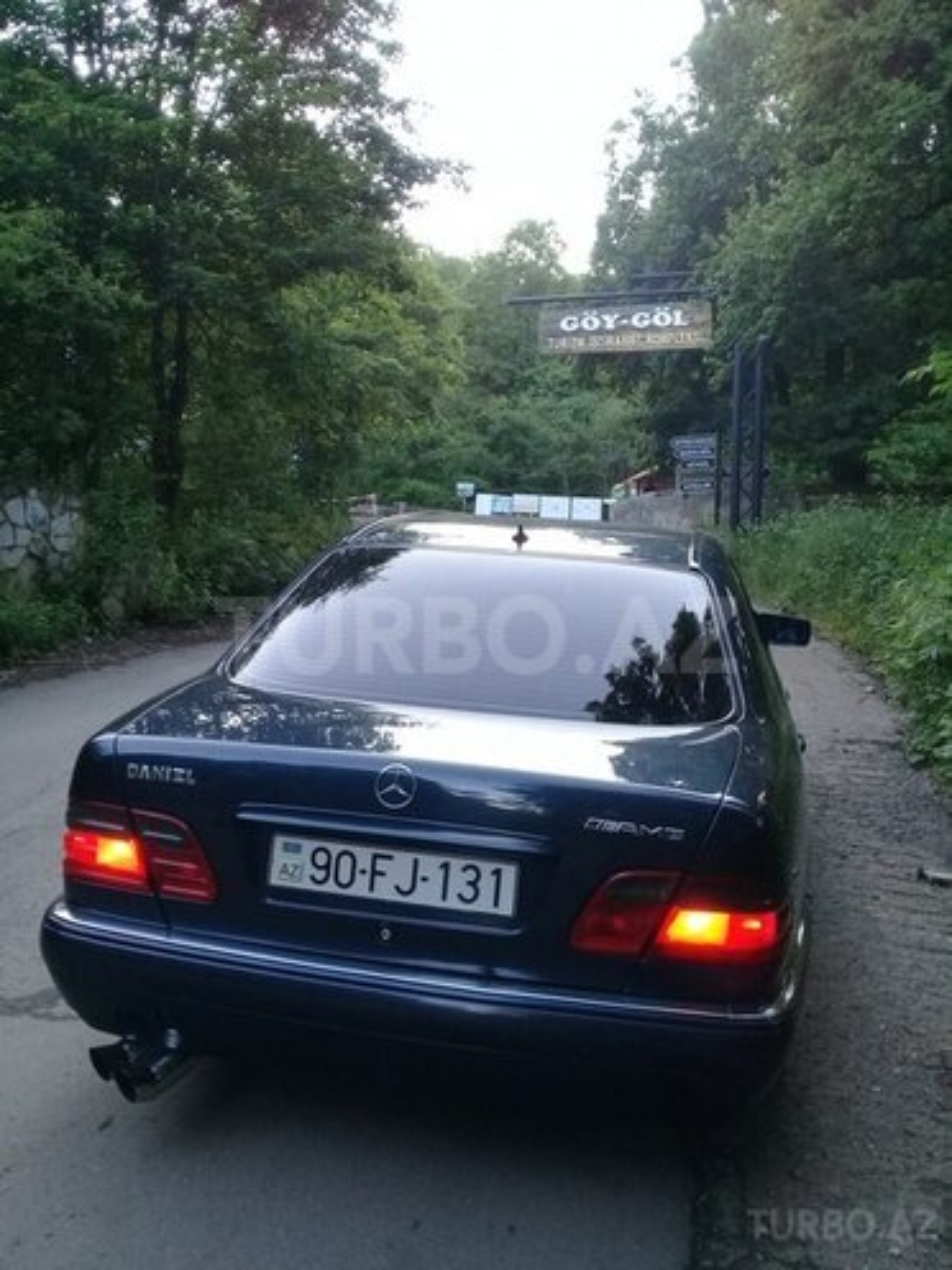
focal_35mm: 31
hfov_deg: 45.4
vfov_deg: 58.4
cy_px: 635
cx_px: 476
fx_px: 1137
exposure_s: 1/50
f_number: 2.2
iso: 64
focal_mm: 3.3
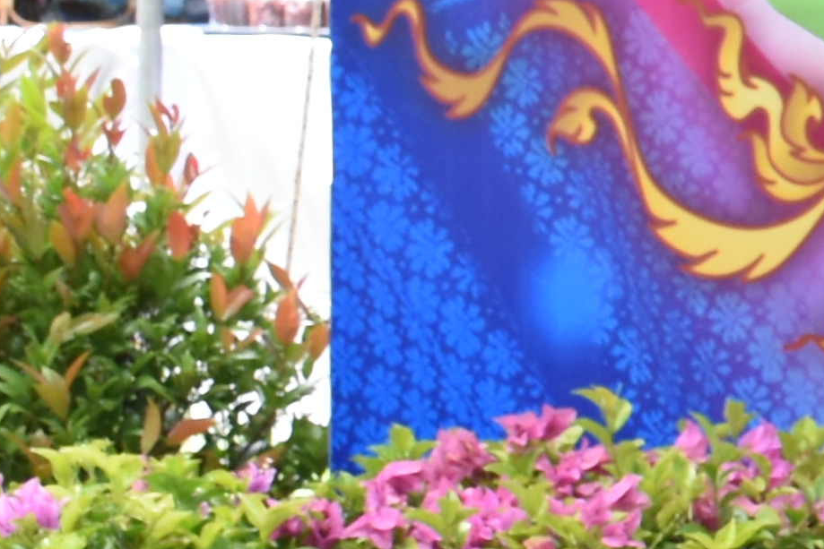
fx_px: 5379
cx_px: 2232
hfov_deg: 7.9
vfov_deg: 5.8
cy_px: -38
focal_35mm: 235
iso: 400
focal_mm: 24
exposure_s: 1/160
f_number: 6.3
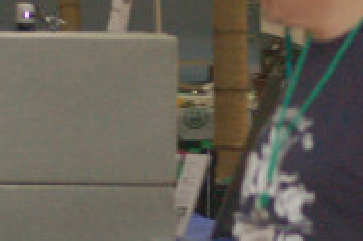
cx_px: 230
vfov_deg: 2.9
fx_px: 4831
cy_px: 107
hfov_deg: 4.3
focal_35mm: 480
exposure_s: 1/125
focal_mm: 70
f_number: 5.6
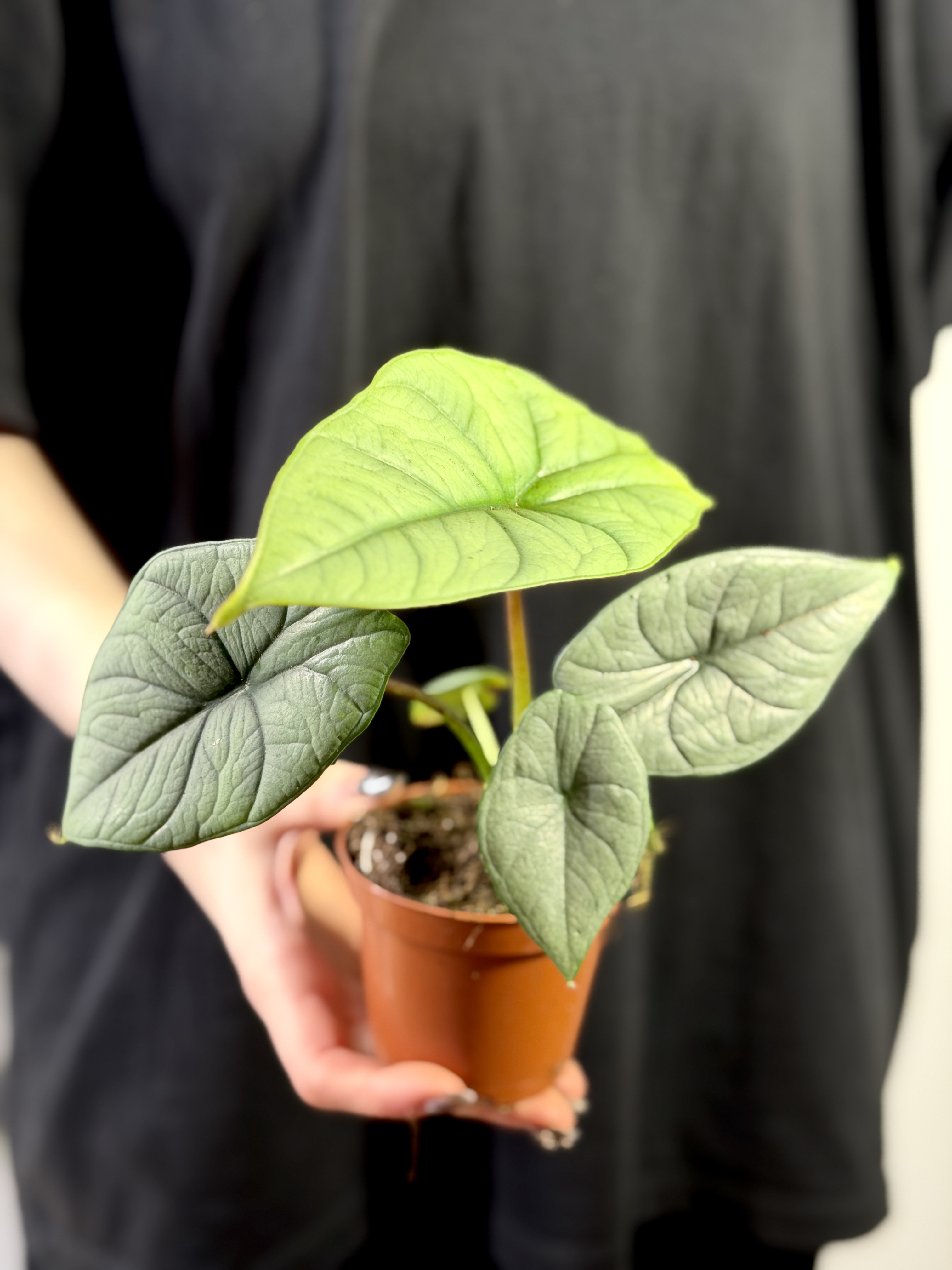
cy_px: 635
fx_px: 1760
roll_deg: -1.6
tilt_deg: -16.3
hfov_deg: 30.3
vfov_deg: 39.7
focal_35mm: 48
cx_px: 476
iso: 125
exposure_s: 1/50
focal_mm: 6.76
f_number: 1.78
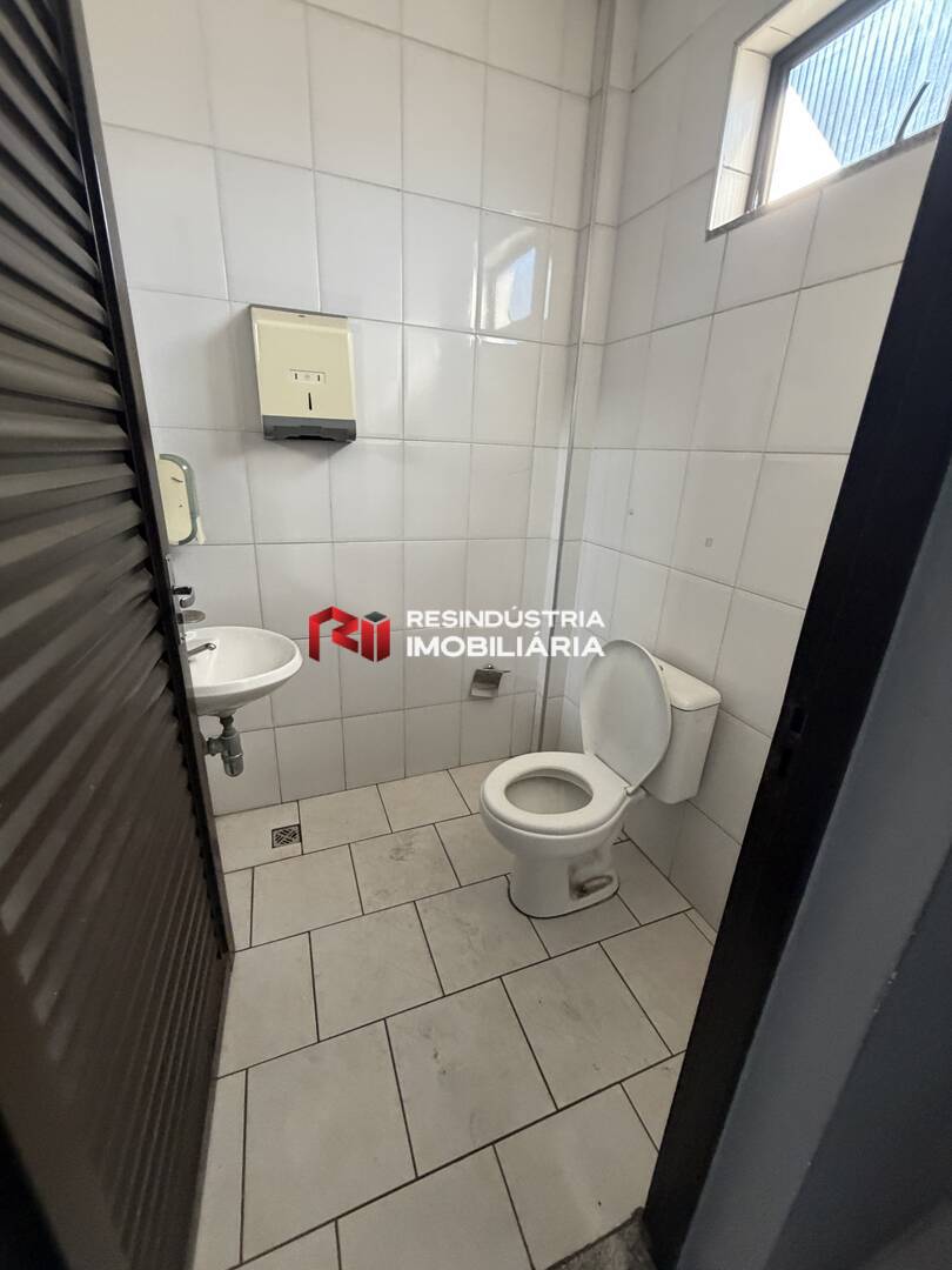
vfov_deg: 102.1
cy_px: 635
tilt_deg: -17.9
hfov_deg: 85.7
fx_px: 513
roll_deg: -0.6
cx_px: 476
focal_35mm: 14
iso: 400
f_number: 2.2
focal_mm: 2.22
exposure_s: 1/60
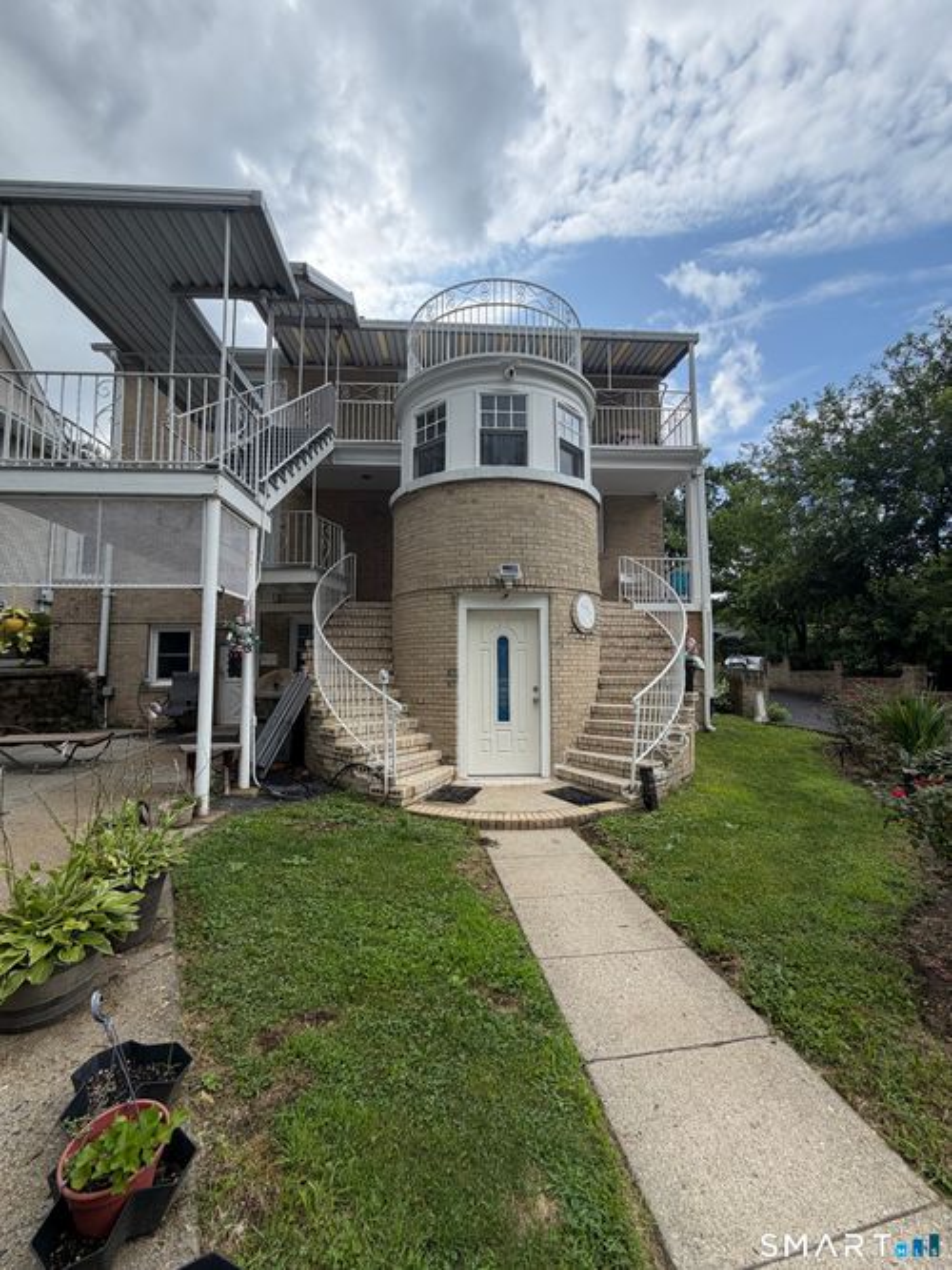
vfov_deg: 102.1
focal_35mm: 14
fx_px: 514
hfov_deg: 85.7
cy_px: 635
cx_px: 476
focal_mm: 2.22
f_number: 2.2
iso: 32
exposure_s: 1/770
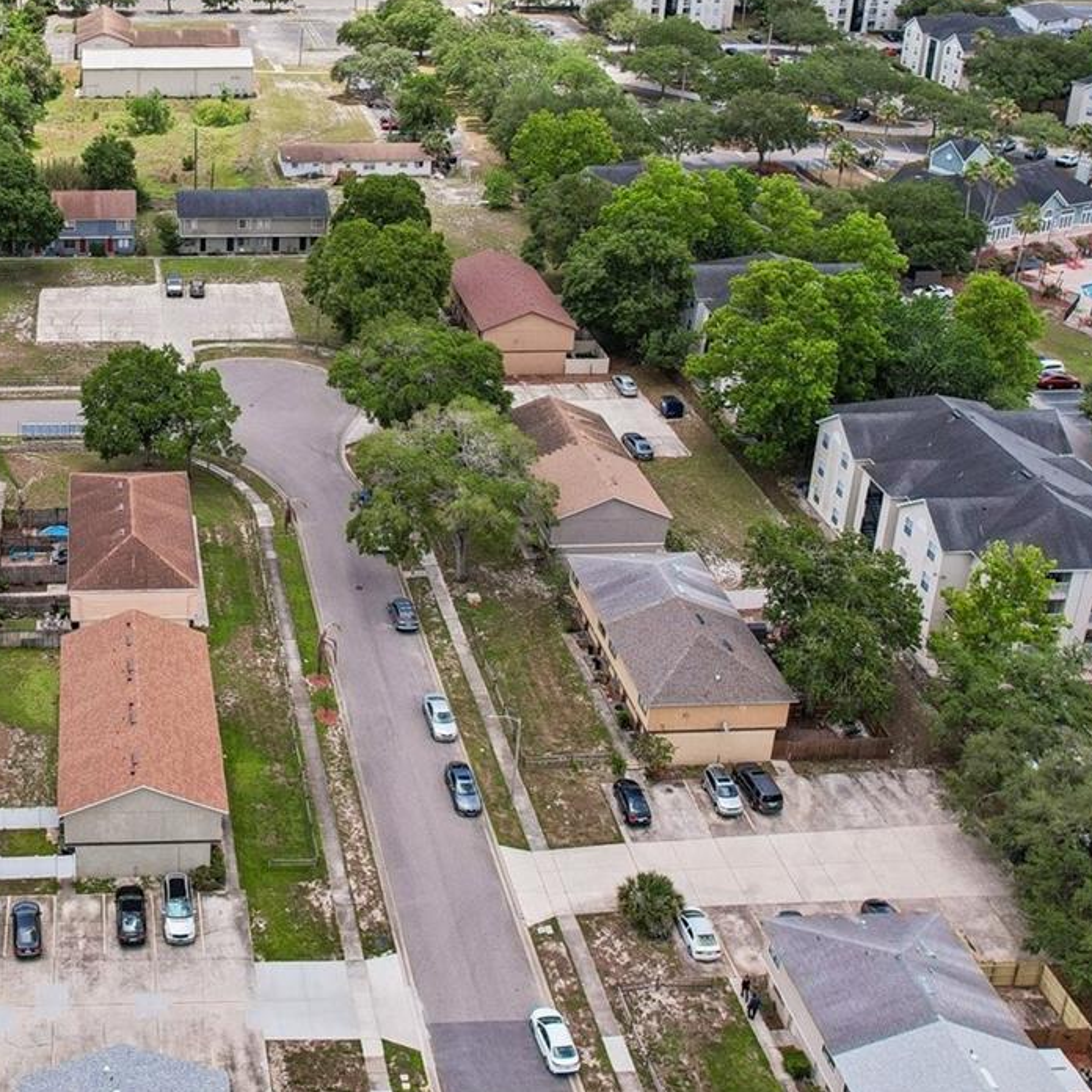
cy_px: 265
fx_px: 1535
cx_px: 135
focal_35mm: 43
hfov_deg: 37.0
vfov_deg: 38.1
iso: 140
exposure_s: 1/2000
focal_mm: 8.4
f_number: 2.8
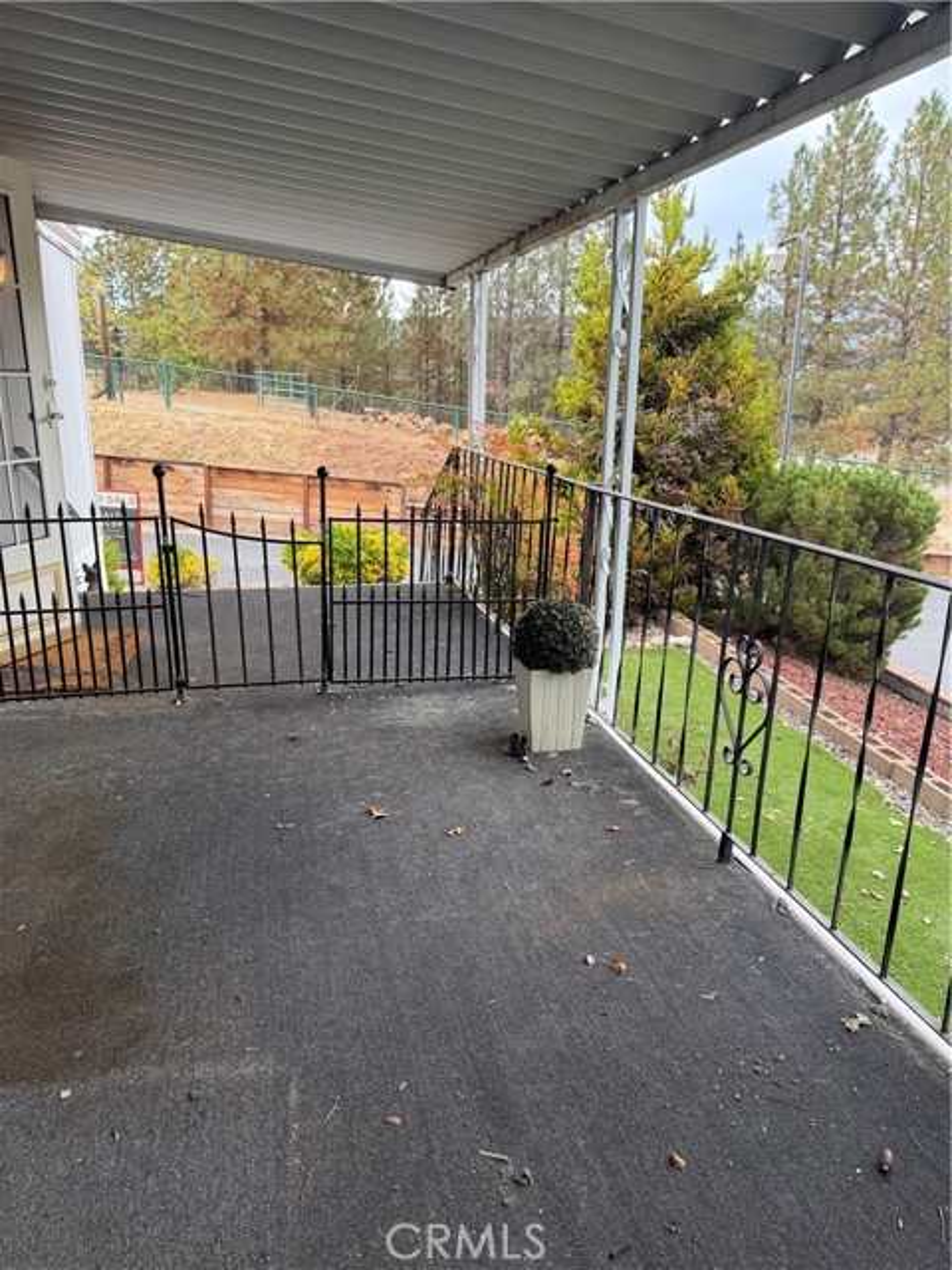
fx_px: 880
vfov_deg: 71.6
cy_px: 635
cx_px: 476
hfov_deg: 56.8
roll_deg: +0.2
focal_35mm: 24
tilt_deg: -16.1
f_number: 1.78
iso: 80
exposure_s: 1/199
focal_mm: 6.76
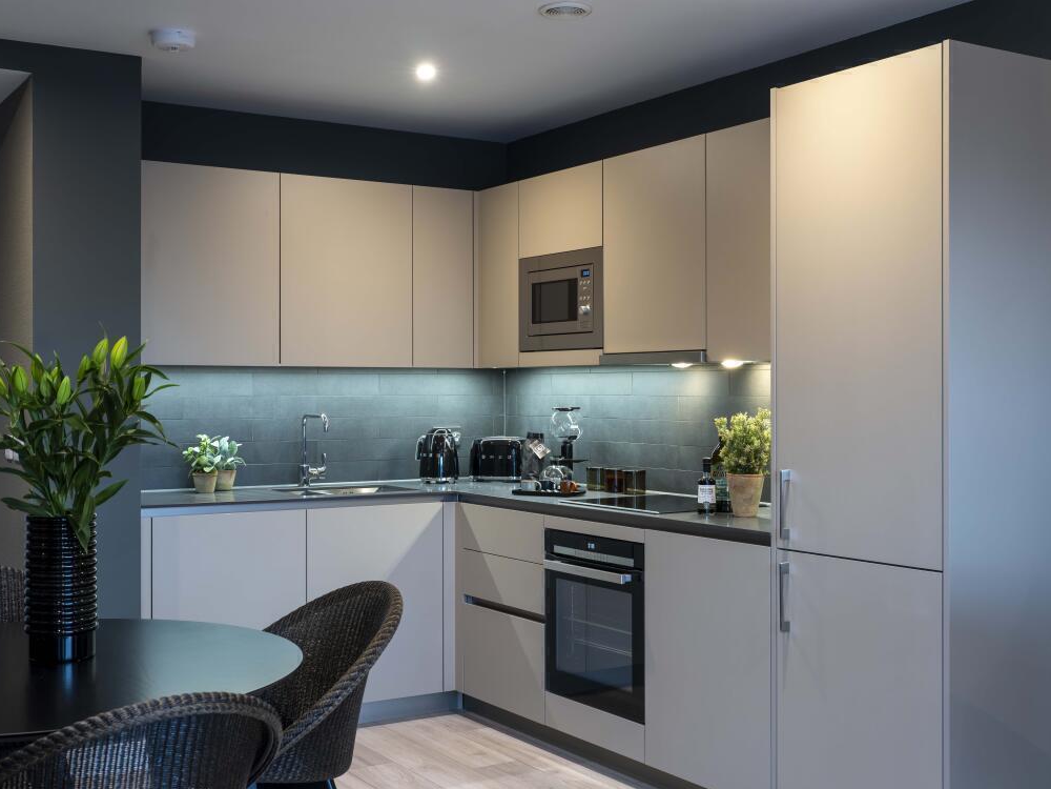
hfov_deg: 44.8
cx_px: 516
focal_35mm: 42
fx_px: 1275
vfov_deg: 34.3
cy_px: 386
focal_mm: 51.7
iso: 400
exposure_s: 1/2
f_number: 11
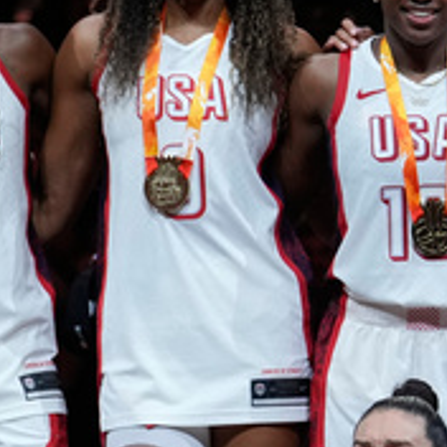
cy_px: 467
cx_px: 556
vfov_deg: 3.4
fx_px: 7422
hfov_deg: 3.4
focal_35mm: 508
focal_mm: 103
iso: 1600
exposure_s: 1/800
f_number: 2.8
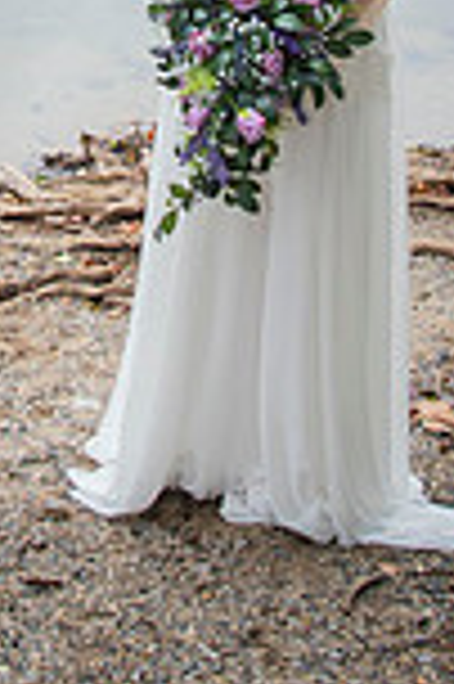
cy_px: -14
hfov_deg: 16.0
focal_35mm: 83
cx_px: -22
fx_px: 1574
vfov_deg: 23.4
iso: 500
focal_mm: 28
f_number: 5
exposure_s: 1/200
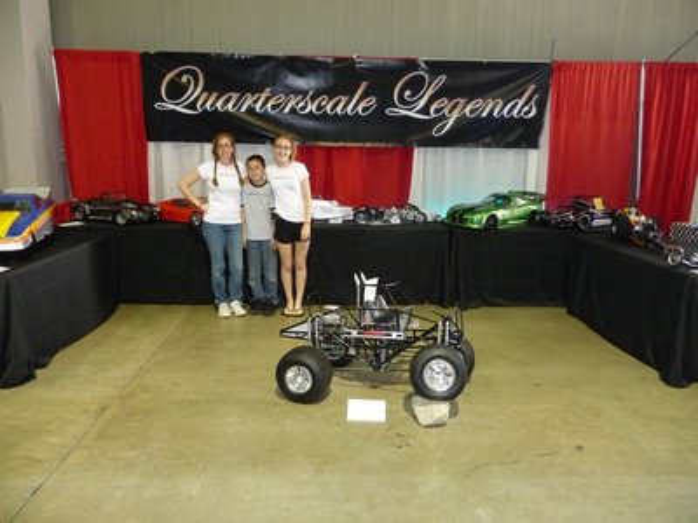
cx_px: 349
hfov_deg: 63.4
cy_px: 262
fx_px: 565
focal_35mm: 28
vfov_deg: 49.7
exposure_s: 1/30
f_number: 3.3
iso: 640
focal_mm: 4.7
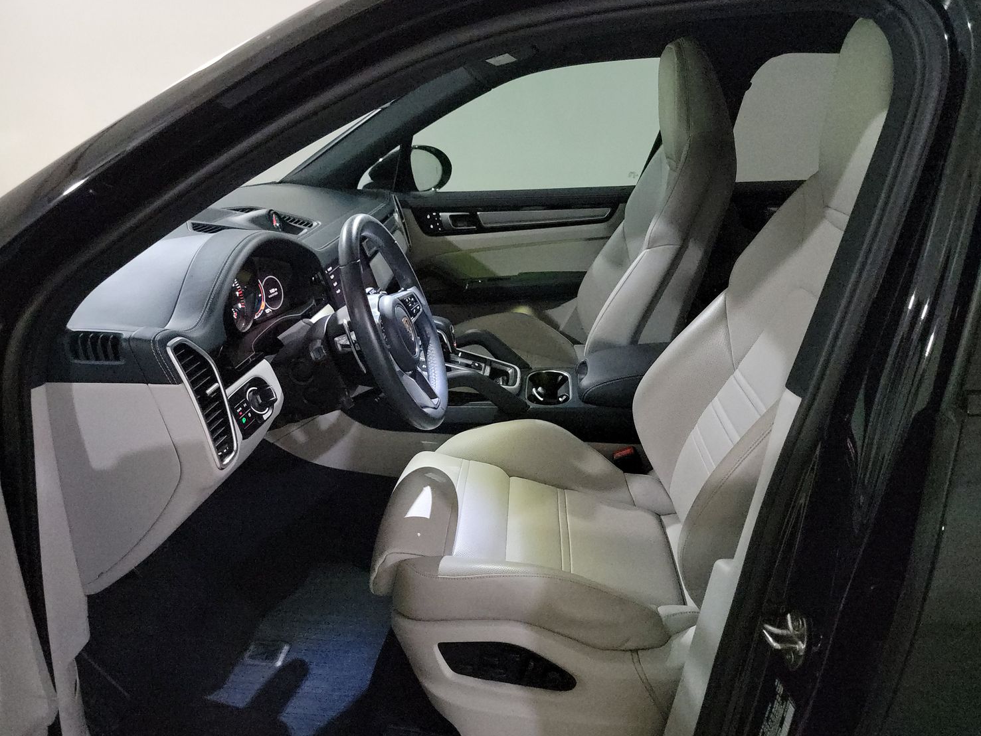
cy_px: 349
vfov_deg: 53.0
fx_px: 737
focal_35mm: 26
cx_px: 457
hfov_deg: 67.2
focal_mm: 6.7
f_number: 1.8
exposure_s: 1/59
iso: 5137
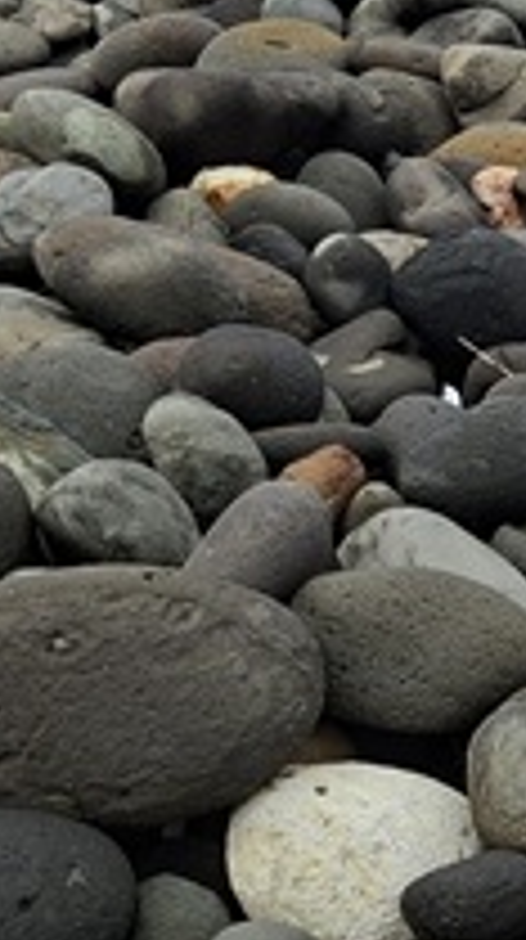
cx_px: 1048
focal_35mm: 108
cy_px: 43
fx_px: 2688
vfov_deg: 19.4
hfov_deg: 10.3
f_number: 1.8
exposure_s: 1/1001
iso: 50
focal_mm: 5.54
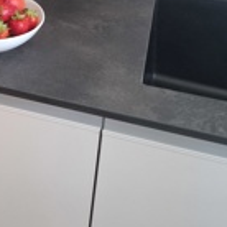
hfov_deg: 23.1
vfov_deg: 23.2
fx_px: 519
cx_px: -26
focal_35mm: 70
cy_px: -22
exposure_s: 1/40
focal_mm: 5.54
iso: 250
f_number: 1.8
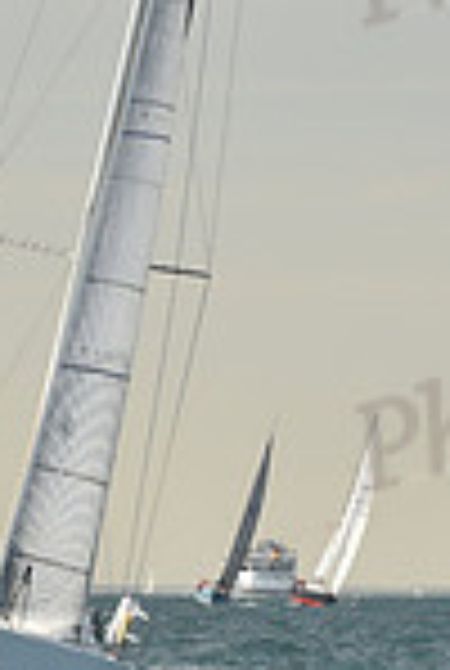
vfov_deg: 2.7
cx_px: 124
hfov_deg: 1.8
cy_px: 207
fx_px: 14482
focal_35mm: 776
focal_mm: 200
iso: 250
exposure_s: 1/640
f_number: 5
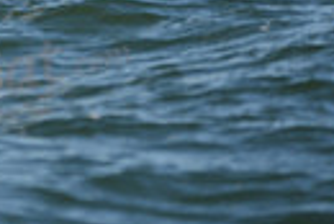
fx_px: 4635
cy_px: -269
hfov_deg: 4.1
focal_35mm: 499
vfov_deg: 2.7
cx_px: -362
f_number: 3.2
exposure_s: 1/800
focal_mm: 112
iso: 200
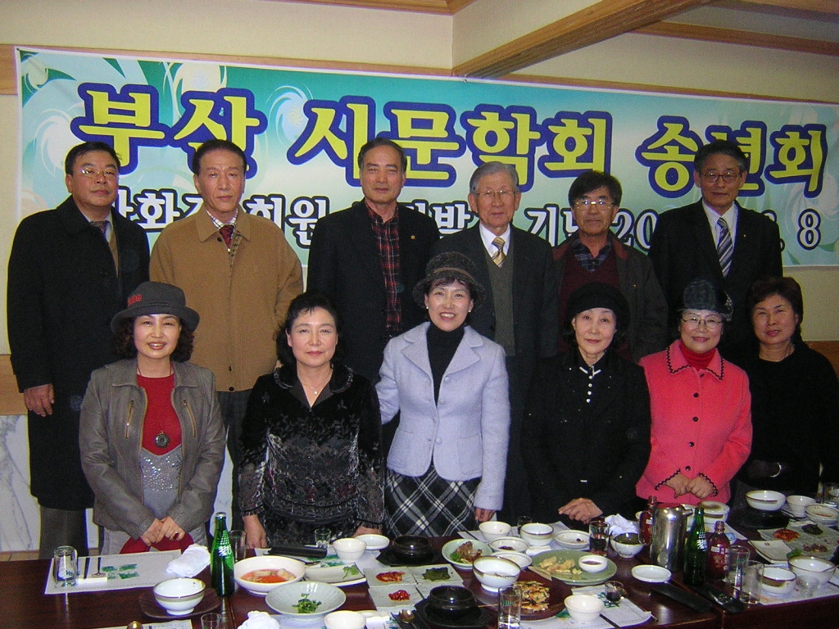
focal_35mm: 36
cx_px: 420
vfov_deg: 39.7
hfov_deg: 51.4
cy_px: 314
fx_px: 873
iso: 389
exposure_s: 1/60.1
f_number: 2.6
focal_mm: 4.7
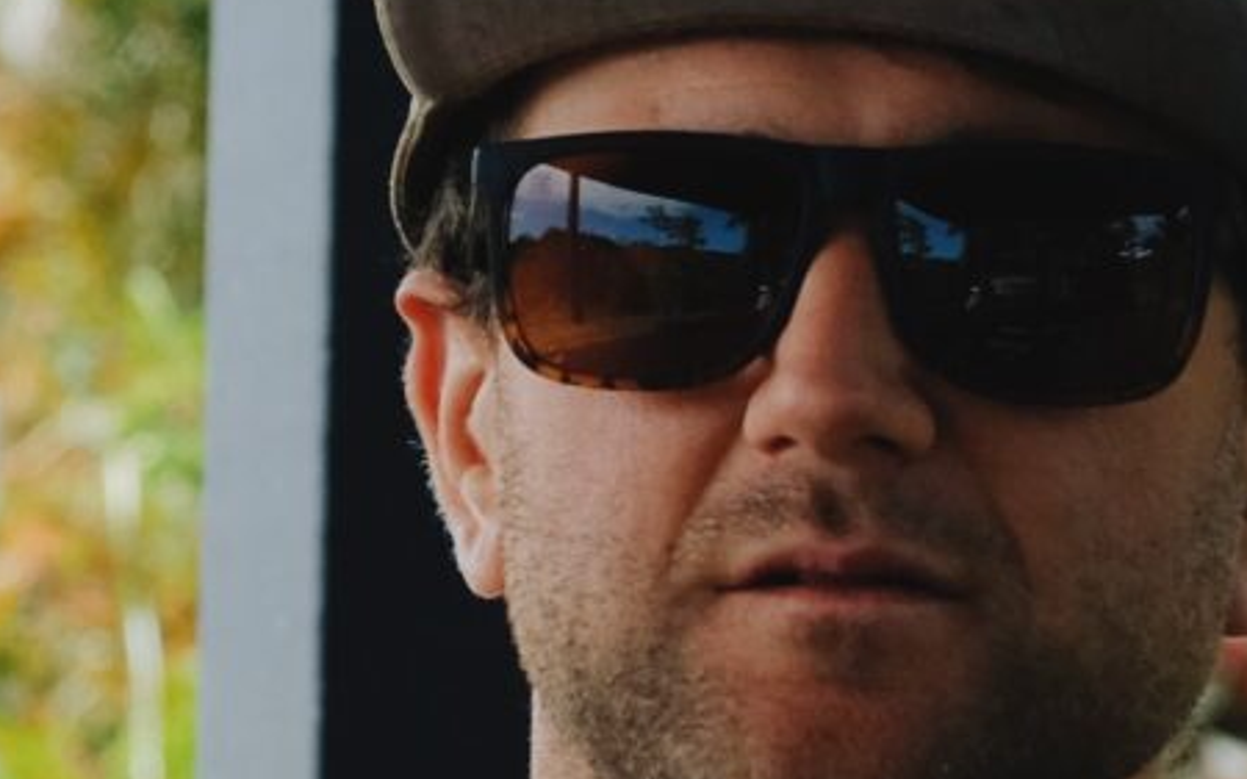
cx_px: -1757
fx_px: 20692
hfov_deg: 3.4
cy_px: 1130
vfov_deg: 2.2
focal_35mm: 609
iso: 500
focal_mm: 70
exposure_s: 1/800
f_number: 5.6
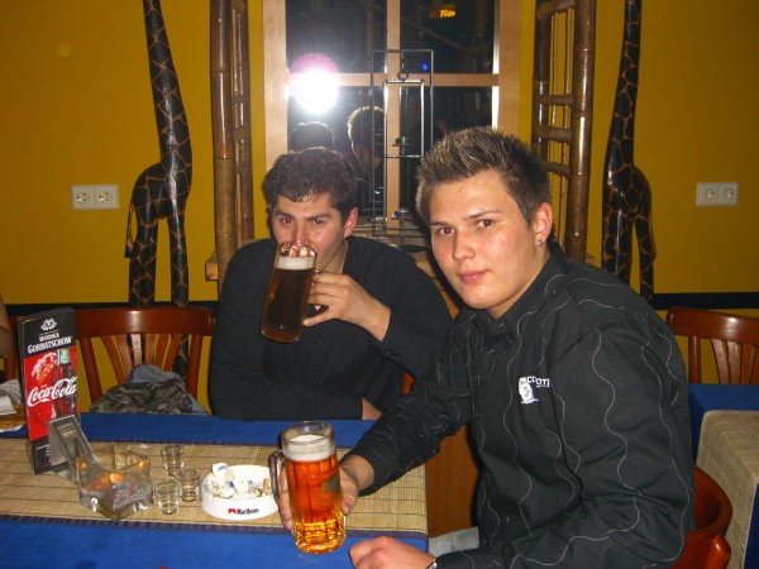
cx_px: 380
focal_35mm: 38
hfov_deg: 49.0
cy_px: 284
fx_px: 833
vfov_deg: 37.7
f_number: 2.8
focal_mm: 7.9
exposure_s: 1/60
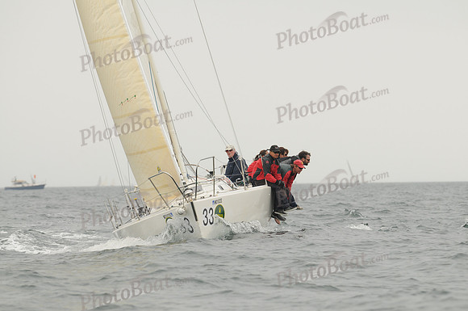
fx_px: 2921
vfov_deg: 6.1
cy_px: 156
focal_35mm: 225
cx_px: 234
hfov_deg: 9.2
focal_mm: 150
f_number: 5
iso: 200
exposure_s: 1/640
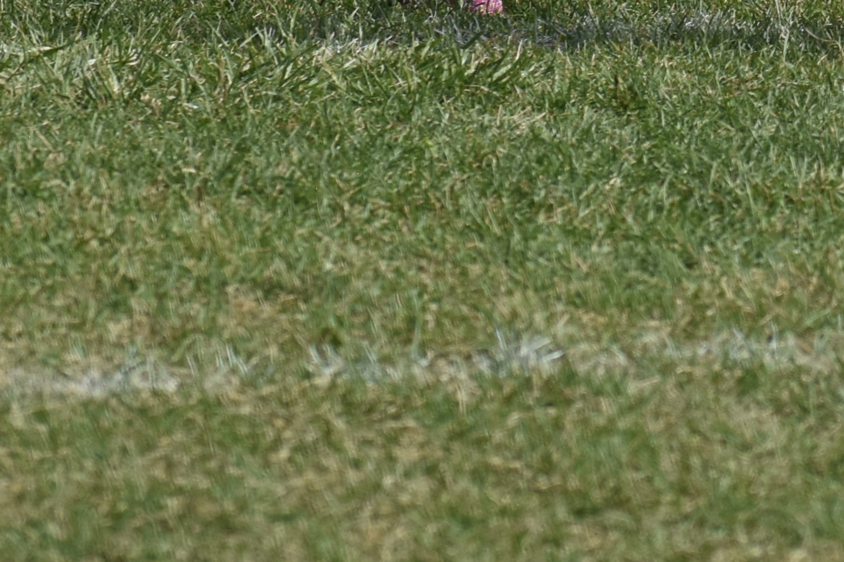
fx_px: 19386
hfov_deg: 2.5
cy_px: -332
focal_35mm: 827
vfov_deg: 1.7
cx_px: 521
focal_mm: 135
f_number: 4.8
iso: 400
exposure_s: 1/1250
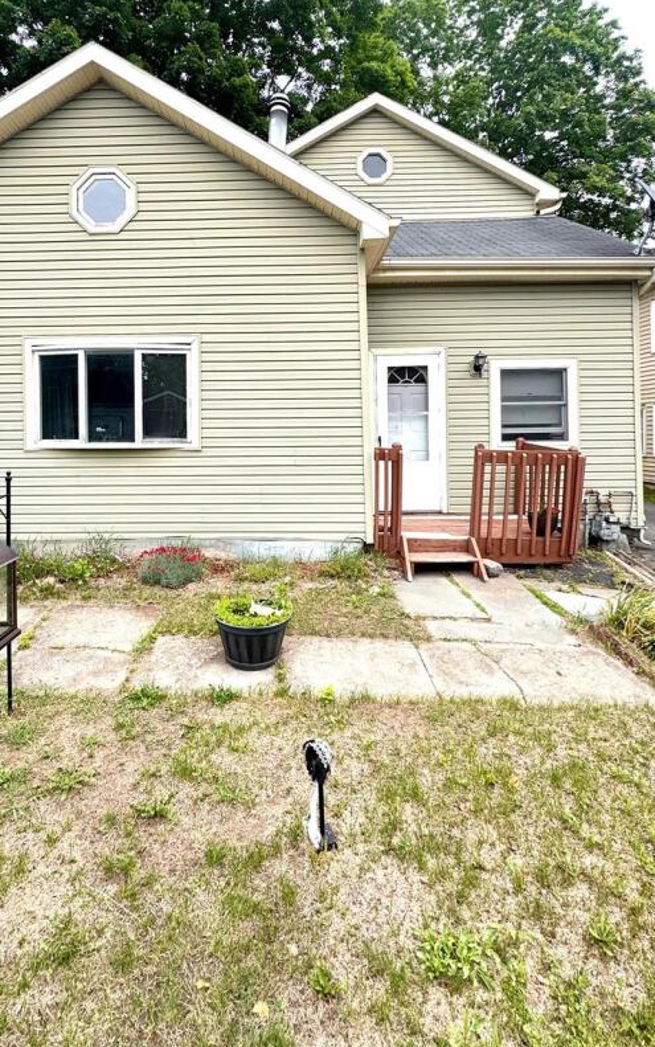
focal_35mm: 18
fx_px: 514
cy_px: 439
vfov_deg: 90.3
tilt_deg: +0.1
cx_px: 265
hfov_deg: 64.5
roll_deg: +2.1
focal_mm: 2.22
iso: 50
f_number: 2.2
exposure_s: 1/956
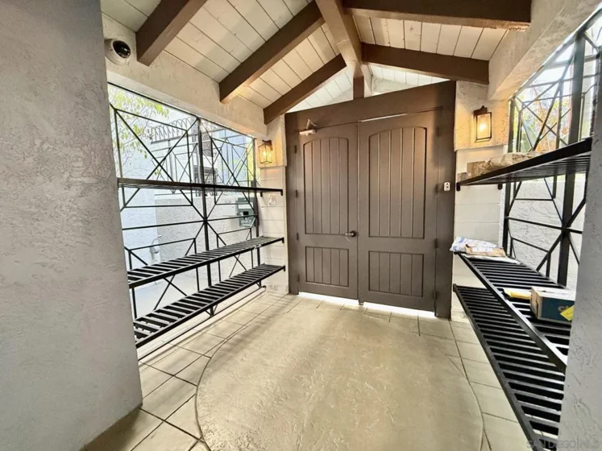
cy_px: 226
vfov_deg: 85.7
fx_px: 243
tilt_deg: -4.5
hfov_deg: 102.1
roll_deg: +1.2
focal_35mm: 14
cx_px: 301
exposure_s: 1/60
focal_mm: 2.22
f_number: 2.2
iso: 320
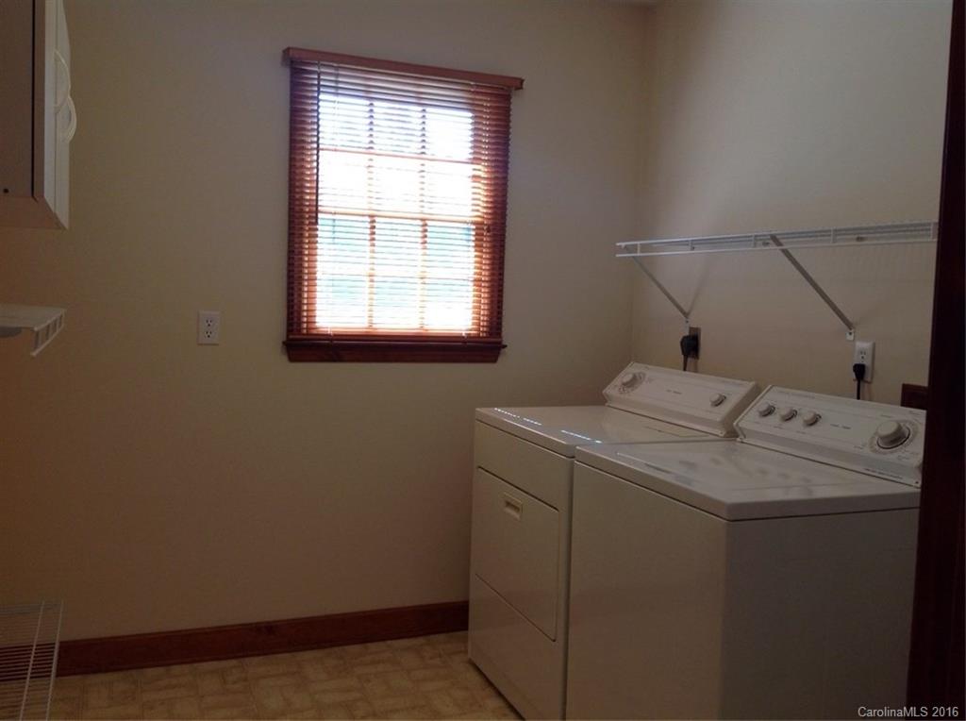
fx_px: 975
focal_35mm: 35
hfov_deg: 52.7
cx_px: 483
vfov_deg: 40.6
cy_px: 360
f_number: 2.4
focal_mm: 4.28
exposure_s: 1/40
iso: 64
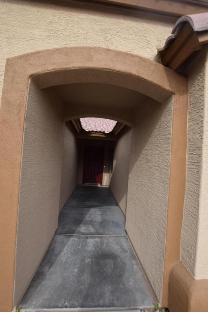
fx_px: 130
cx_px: 104
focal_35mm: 15
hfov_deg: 77.3
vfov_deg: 100.4
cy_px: 156
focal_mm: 10
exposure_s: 1/250
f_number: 8
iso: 200
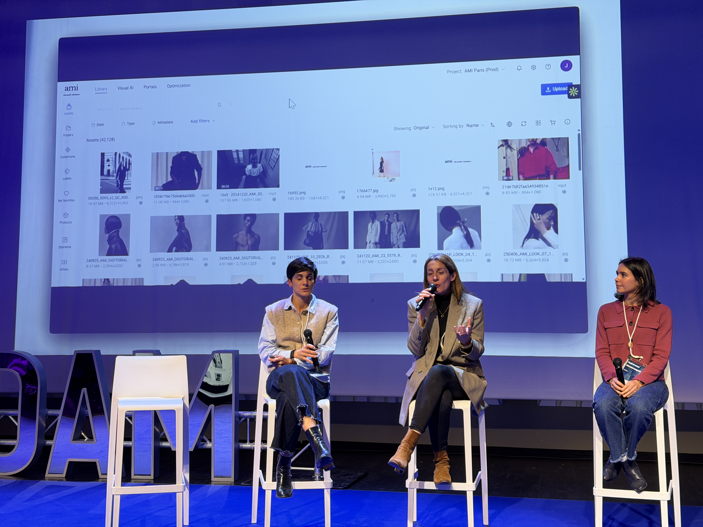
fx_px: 975
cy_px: 264
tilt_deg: +2.7
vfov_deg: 30.3
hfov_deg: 39.7
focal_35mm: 48
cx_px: 352
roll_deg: +0.1
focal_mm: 6.76
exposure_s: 1/51
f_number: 1.78
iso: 80
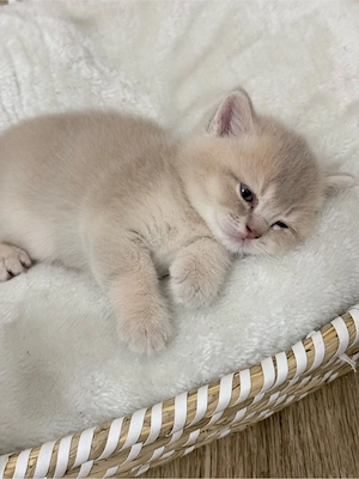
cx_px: 180
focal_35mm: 48
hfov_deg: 30.3
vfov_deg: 39.7
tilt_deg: -47.6
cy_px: 240
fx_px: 664
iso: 320
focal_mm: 6.76
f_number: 1.78
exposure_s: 1/40
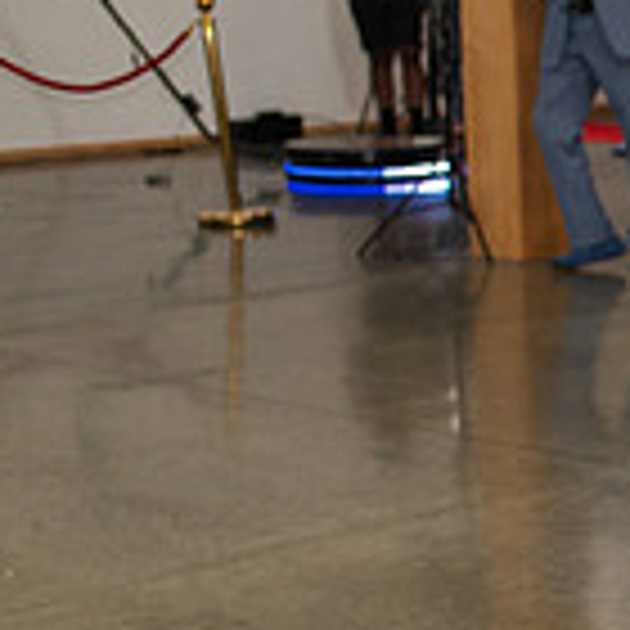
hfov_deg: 12.5
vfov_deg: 14.1
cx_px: 1246
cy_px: 482
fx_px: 2533
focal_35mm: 123
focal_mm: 35
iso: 800
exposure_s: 1/200
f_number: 3.2
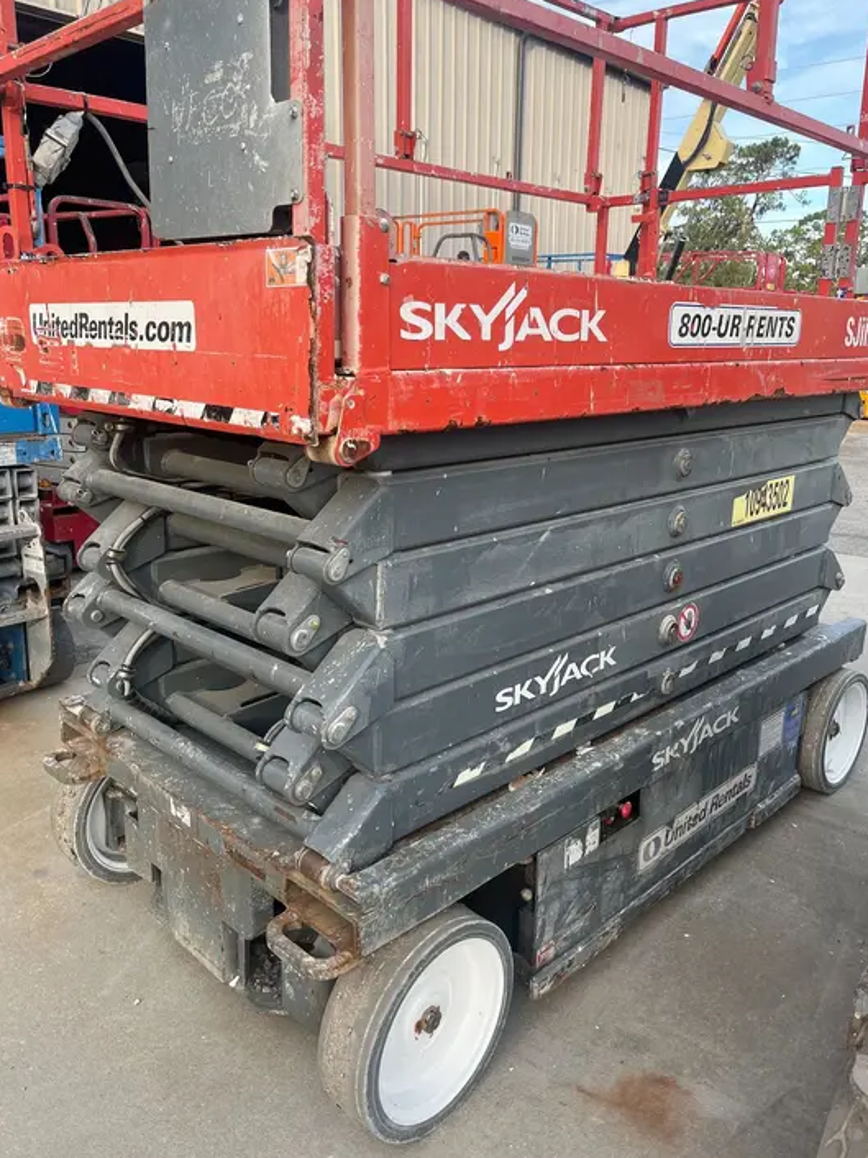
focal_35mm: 27
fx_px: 903
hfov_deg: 51.3
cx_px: 432
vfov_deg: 65.3
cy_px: 577
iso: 50
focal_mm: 5.1
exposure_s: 1/477
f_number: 1.6
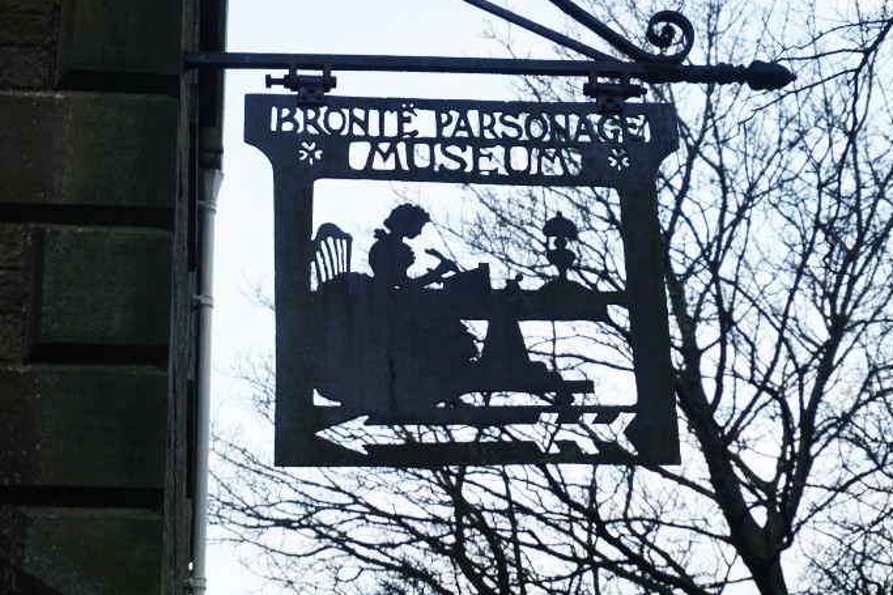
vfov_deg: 16.5
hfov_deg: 24.6
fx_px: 2048
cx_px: 460
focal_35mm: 83
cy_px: 266
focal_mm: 47
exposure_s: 1/80
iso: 250
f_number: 5.6
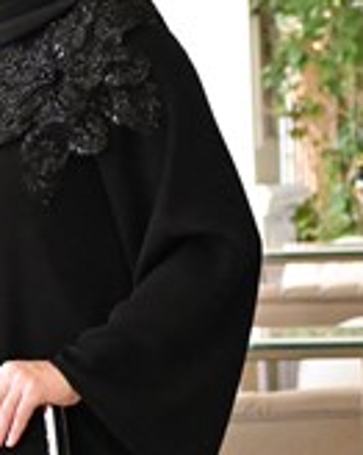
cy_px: 494
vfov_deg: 6.2
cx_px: 86
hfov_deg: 5.0
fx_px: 4154
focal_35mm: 309
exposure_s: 1/250
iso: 8000
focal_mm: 60
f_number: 4.8
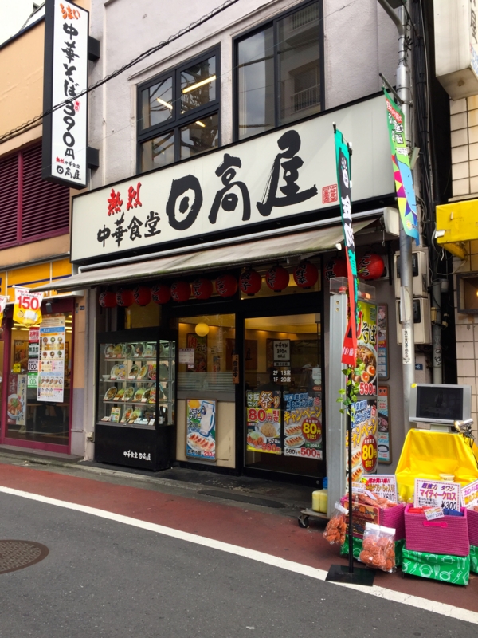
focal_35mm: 29
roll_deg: +1.5
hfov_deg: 48.2
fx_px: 534
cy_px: 319
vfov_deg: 61.7
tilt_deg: +5.9
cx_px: 239
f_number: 2.2
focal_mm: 4.15
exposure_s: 1/527
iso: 32
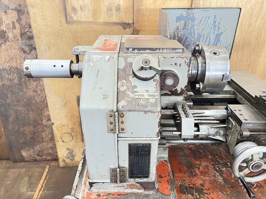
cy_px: 100
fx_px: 200
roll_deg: -0.3
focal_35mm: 26
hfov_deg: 67.3
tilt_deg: -28.6
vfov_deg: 53.1
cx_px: 133
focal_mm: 5.7
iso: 320
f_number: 1.5
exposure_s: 1/60
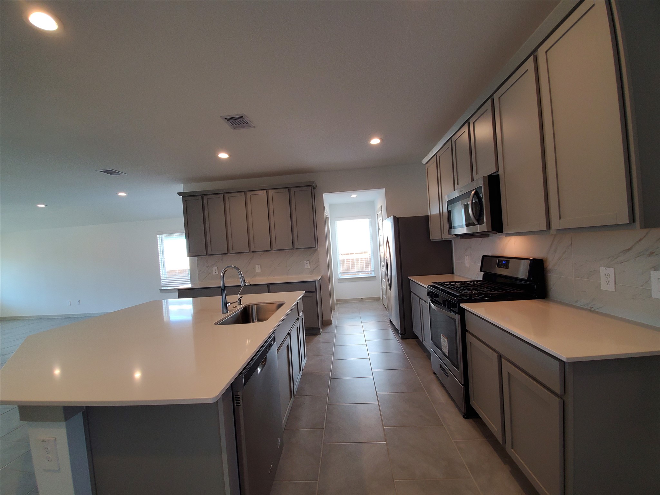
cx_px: 330
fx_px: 248
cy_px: 248
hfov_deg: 106.2
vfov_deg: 89.9
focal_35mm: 13
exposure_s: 1/59
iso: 100
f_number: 2.2
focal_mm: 1.8
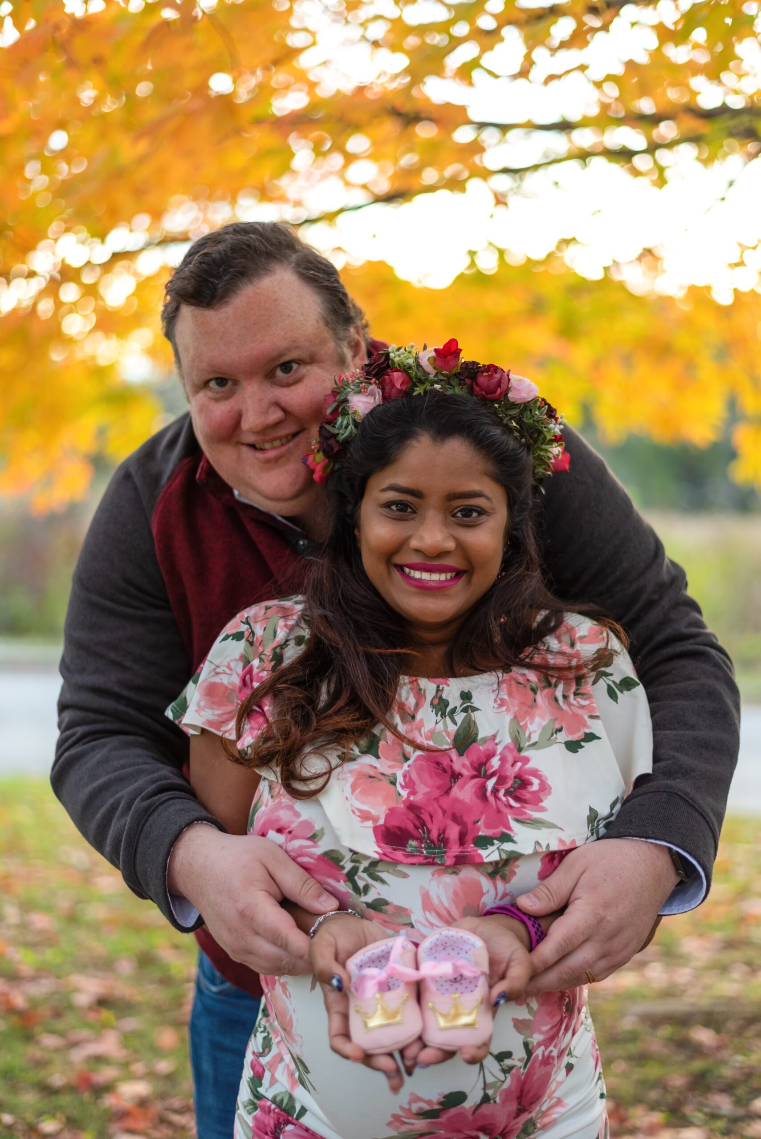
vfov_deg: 39.6
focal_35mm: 50
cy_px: 570
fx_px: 1584
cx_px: 380
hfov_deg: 27.0
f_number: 1.8
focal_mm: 50
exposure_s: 1/640
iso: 500
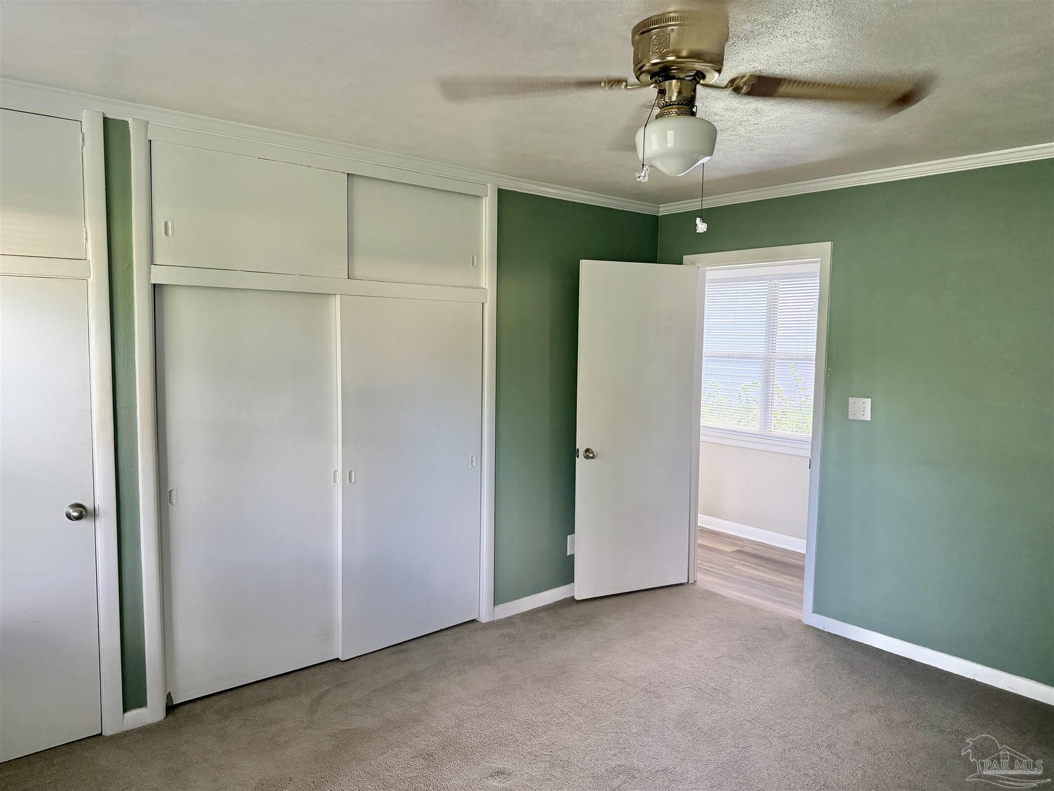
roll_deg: -0.3
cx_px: 527
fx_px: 731
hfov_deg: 71.6
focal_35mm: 24
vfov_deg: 56.8
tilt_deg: -3.9
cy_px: 396
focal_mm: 6.76
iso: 250
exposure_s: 1/60
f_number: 1.78
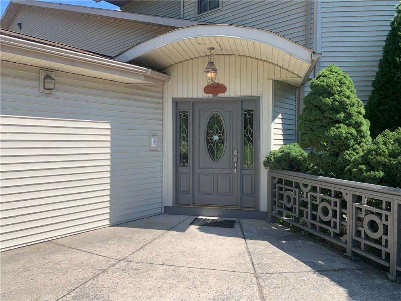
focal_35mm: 26
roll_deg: +0.0
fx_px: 301
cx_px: 200
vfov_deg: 53.1
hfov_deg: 67.3
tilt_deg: -4.1
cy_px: 150
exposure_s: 1/2075
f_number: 1.8
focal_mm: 4.25
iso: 25
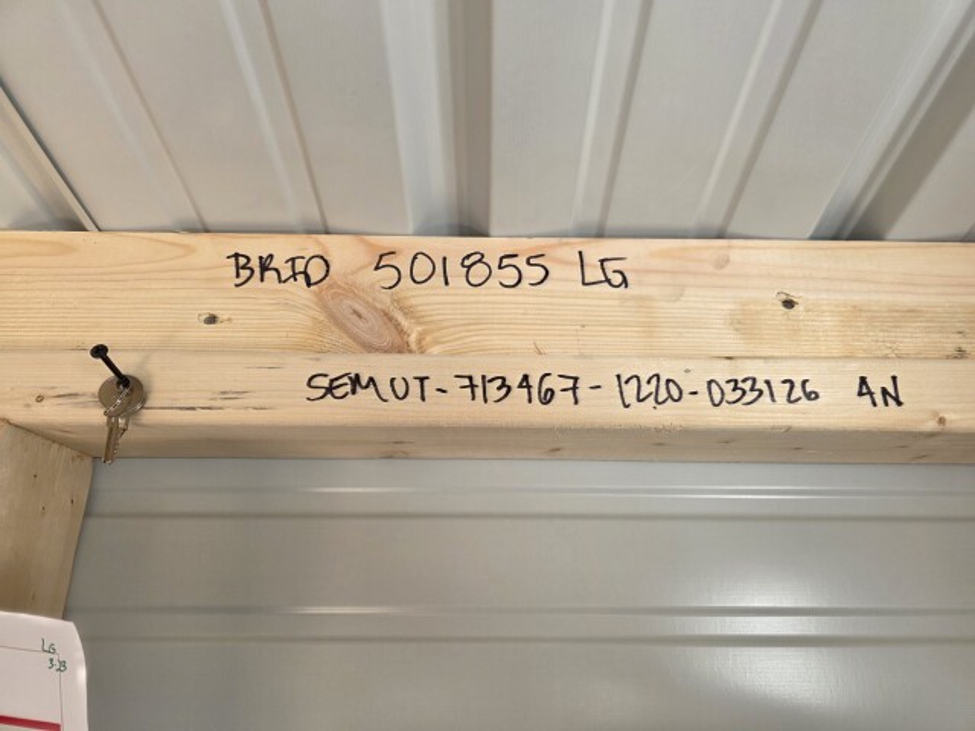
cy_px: 366
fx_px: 648
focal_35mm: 23
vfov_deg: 58.9
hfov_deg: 73.9
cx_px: 488
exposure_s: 1/180
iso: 80
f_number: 1.7
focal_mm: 6.3
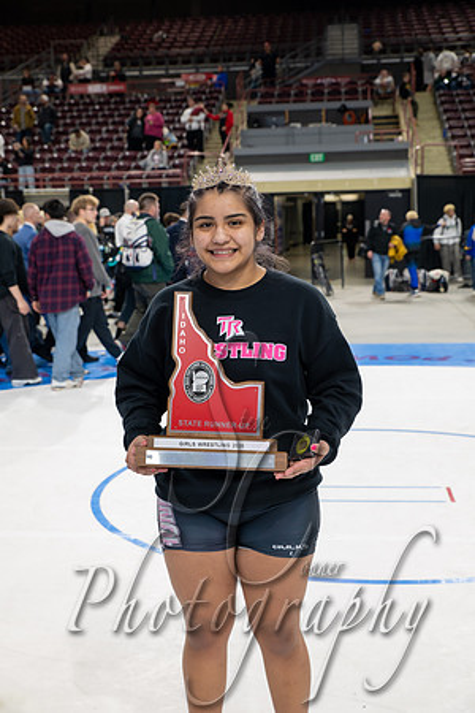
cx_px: 238
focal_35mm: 52
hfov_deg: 26.0
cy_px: 356
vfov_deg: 38.2
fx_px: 1029
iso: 1600
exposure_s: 1/160
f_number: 6.3
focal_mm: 52
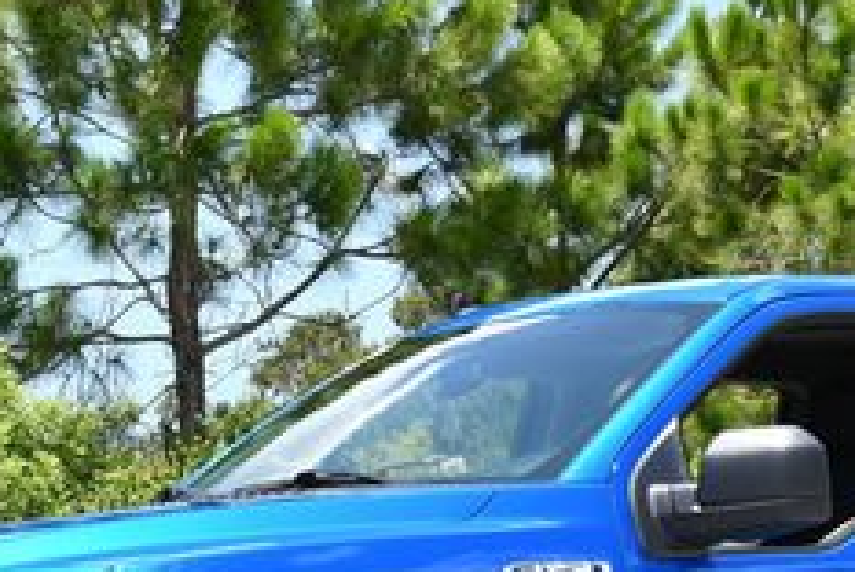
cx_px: 668
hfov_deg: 15.4
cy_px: 598
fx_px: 3139
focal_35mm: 132
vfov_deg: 10.3
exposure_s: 1/250
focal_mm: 24
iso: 160
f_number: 8
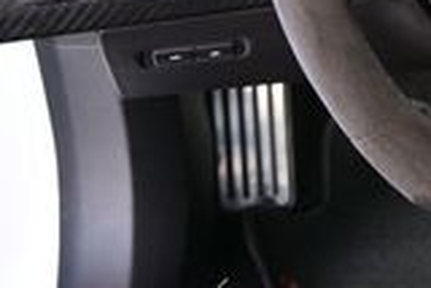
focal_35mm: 96
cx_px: 822
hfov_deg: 16.8
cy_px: 22
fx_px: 1150
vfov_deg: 14.1
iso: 180
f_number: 3.5
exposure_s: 1/25
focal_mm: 16
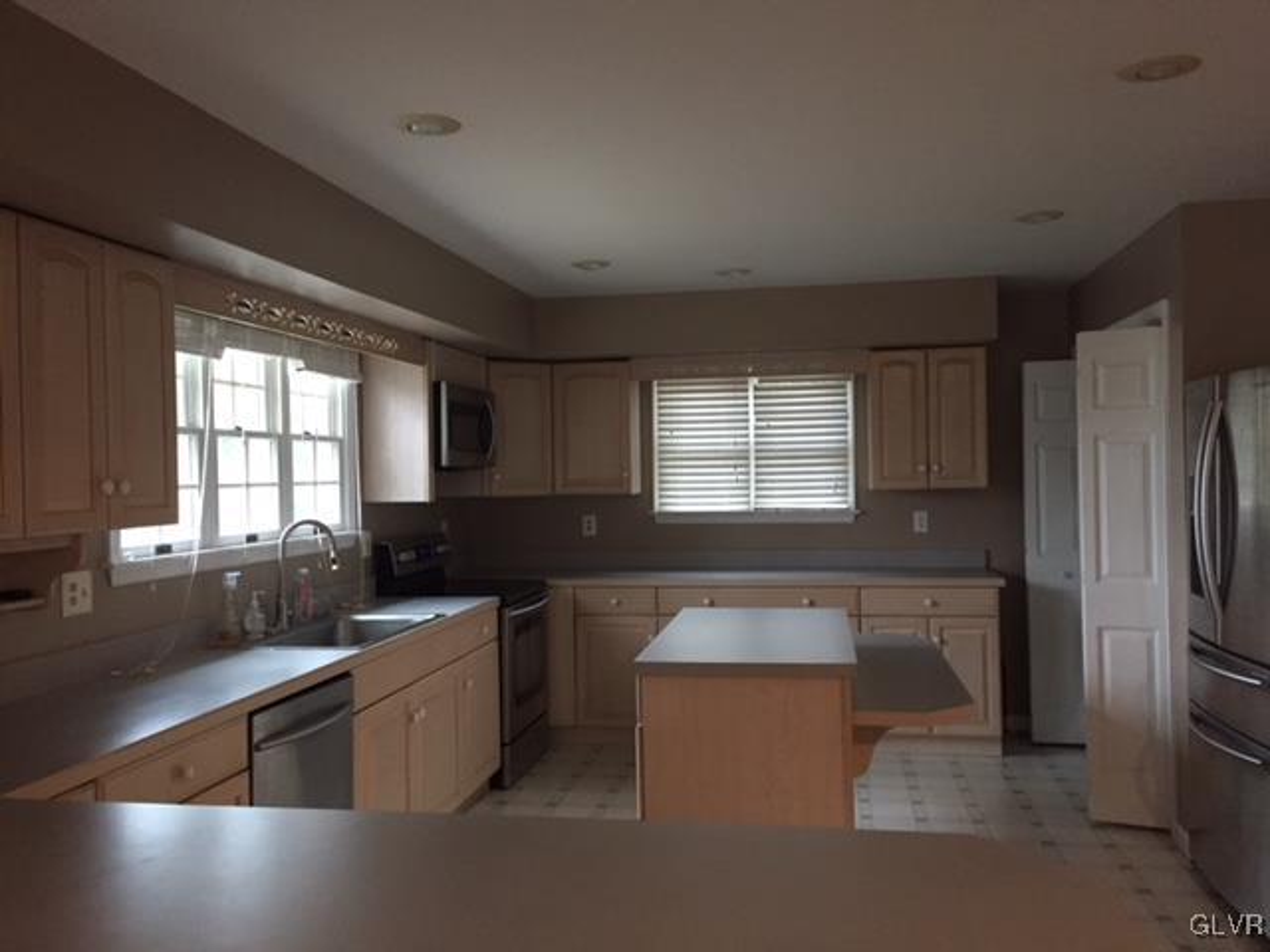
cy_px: 476
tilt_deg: +0.4
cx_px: 635
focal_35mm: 29
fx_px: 1064
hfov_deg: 61.7
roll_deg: +0.3
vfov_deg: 48.2
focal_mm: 4.15
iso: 250
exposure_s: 1/20
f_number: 2.2
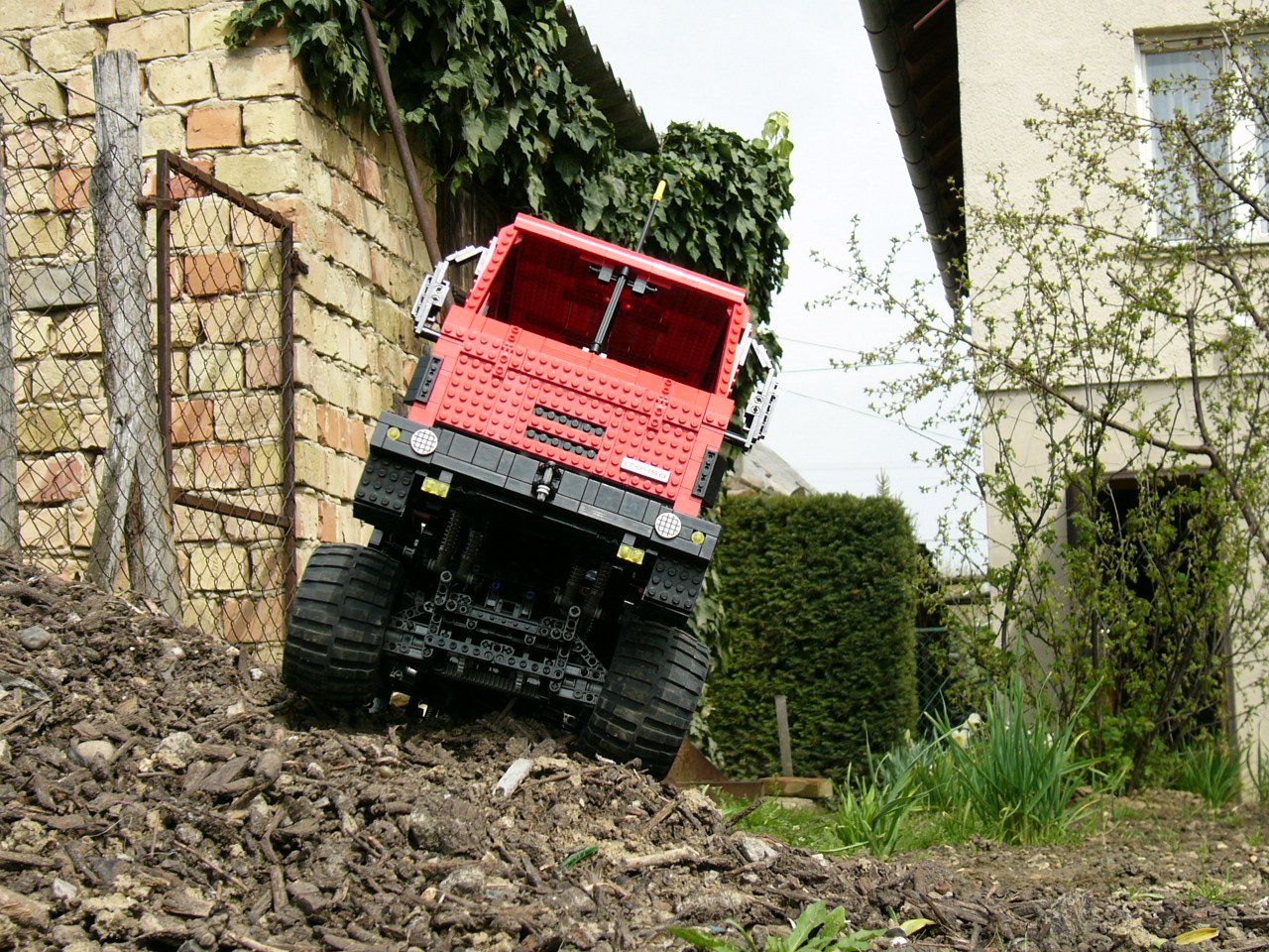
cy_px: 476
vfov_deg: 24.4
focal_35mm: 60
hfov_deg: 32.2
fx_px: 2200
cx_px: 634
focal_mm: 10
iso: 50
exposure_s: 1/400
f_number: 3.7
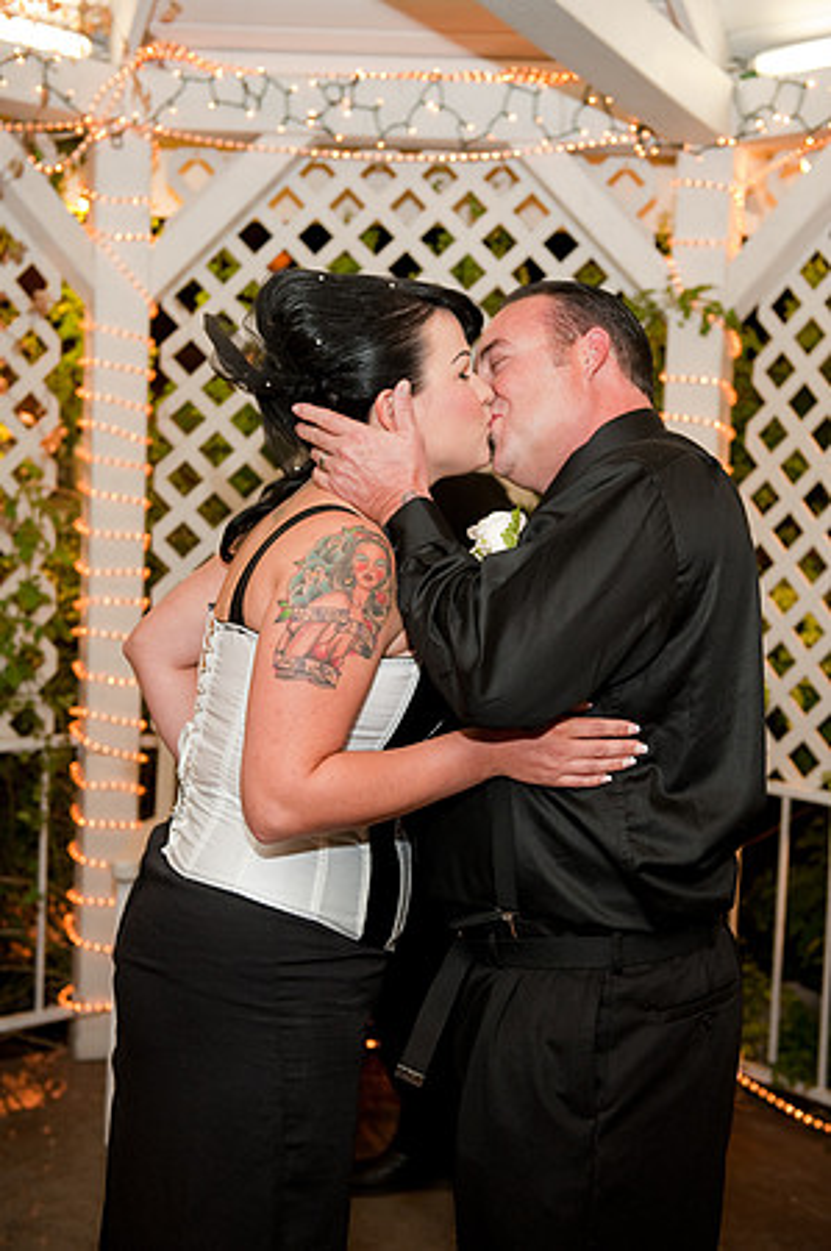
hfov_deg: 28.0
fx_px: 1666
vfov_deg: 41.2
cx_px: 416
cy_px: 626
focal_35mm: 48
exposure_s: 1/160
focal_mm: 48
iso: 1000
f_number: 3.5
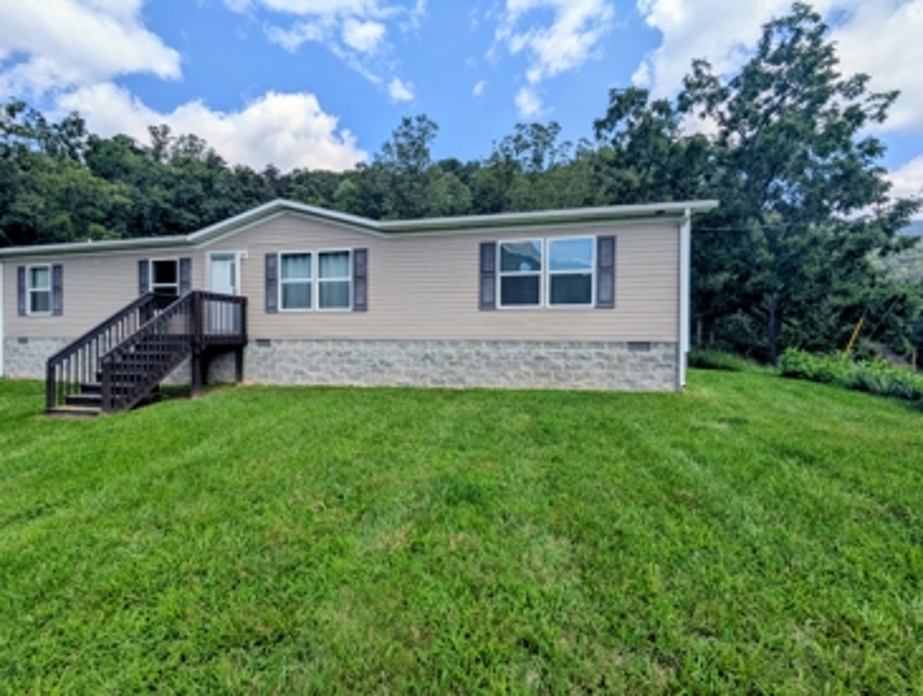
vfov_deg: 78.3
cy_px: 348
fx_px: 427
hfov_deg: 94.4
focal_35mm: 16
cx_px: 462
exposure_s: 1/1927
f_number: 2.2
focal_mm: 2.35
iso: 52
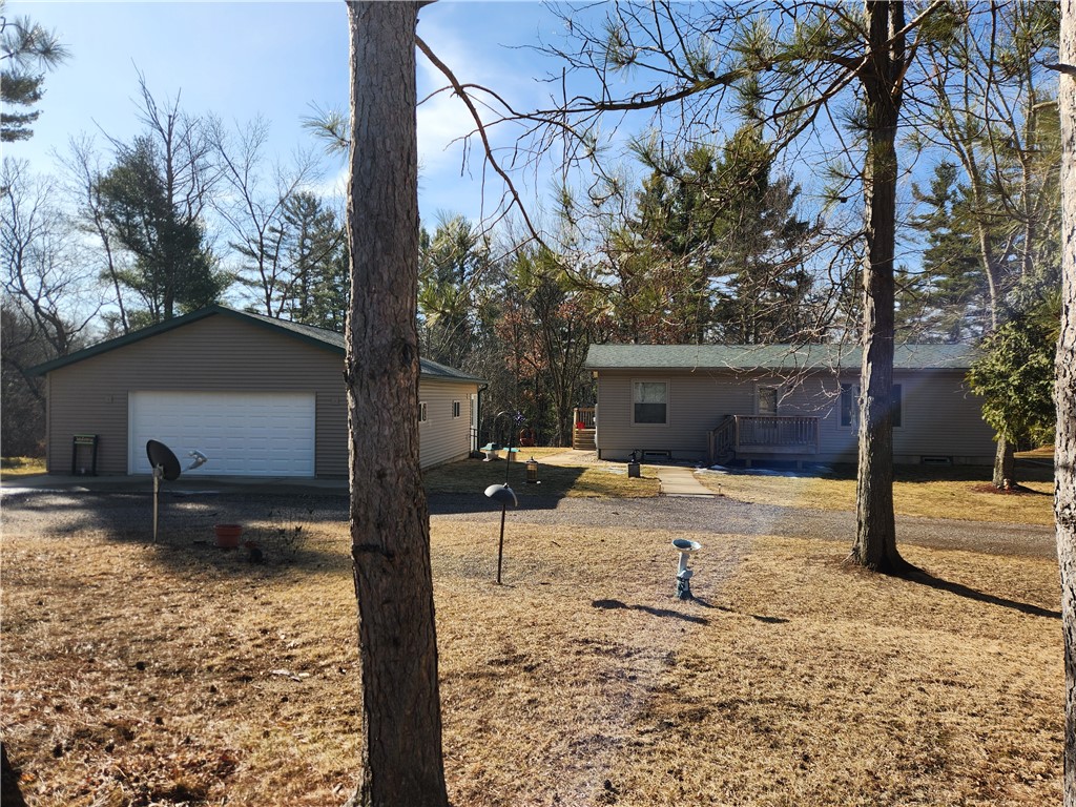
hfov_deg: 73.9
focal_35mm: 23
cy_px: 404
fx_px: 715
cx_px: 538
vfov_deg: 58.9
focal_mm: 5.4
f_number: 1.8
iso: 20
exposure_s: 1/1332
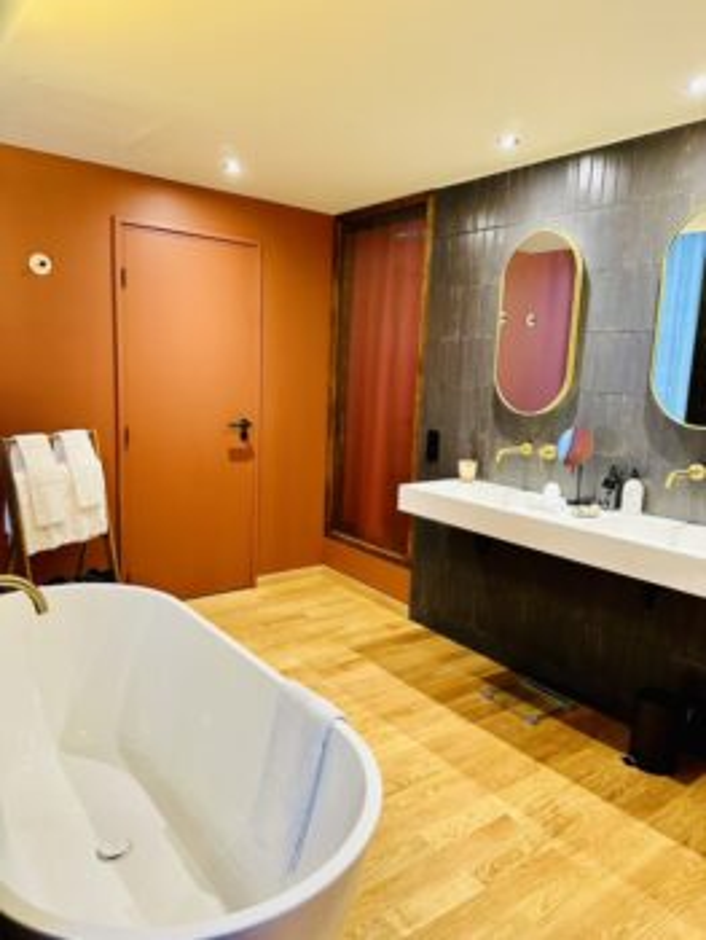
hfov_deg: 56.9
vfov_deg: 71.6
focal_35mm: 24
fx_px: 652
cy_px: 470
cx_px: 353
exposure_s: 1/50
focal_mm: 6.86
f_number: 1.78
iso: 320
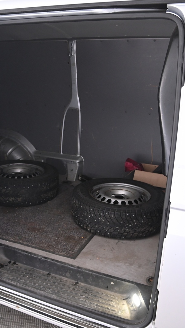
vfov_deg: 52.8
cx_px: 56
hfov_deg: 30.9
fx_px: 331
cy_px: 164
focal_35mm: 38
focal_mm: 24
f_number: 4
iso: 2000
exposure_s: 1/20
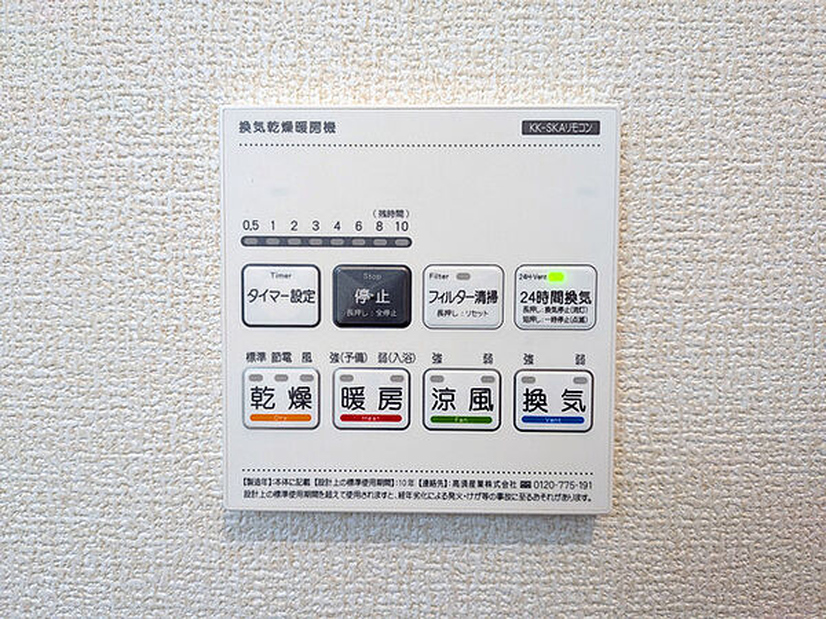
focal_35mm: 24
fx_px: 573
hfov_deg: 71.6
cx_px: 413
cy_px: 310
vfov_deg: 56.8
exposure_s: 1/120
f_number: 1.7
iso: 264
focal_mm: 4.53
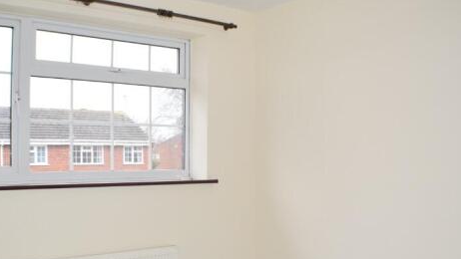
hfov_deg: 37.4
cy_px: 185
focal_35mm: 56
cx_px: 225
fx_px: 681
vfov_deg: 21.4
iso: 640
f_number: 5.6
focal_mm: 25
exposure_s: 1/125
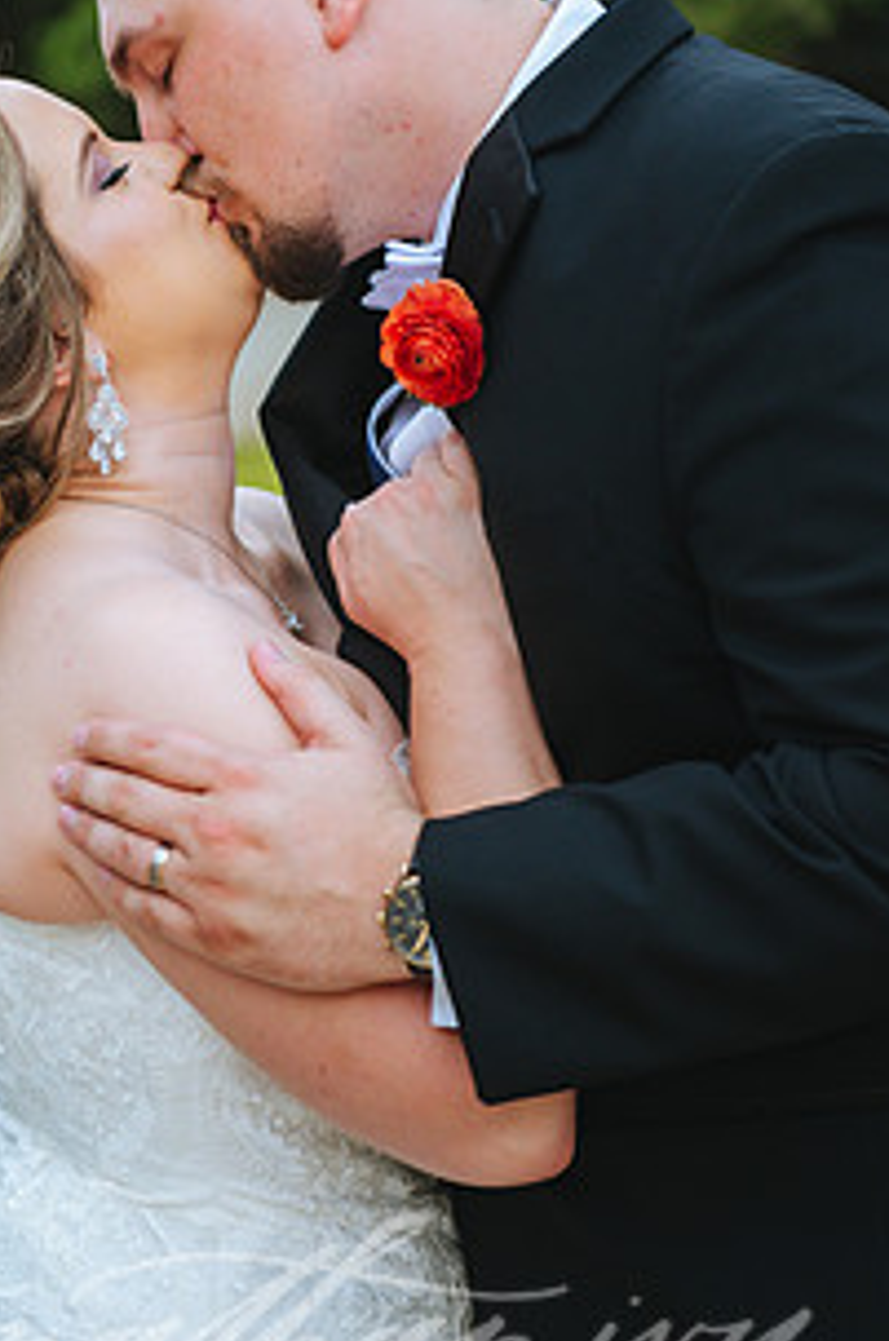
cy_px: 531
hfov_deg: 13.1
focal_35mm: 104
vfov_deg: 19.6
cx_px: 294
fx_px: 3865
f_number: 2.8
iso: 1250
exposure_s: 1/400
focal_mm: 70
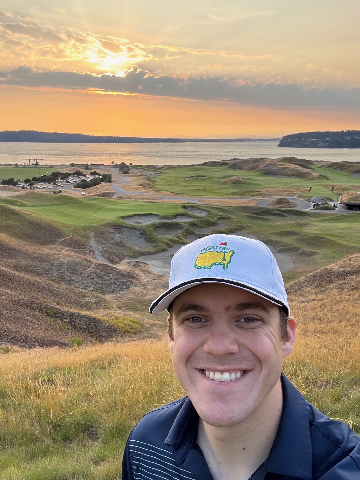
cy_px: 240
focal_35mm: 30
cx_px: 180
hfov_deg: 46.8
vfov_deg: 60.0
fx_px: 416
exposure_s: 1/172
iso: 32
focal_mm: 2.69
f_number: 1.9
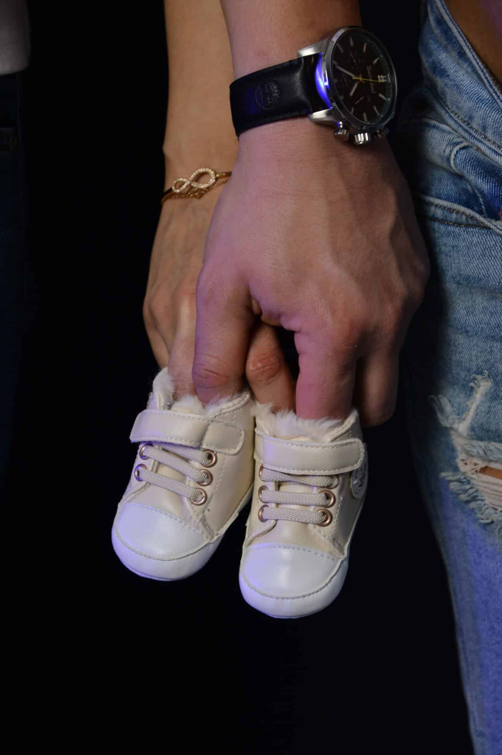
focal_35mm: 120
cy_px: 378
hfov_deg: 11.4
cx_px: 251
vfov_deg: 17.1
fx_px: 2514
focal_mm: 80
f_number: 5
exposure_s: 1/60
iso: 100
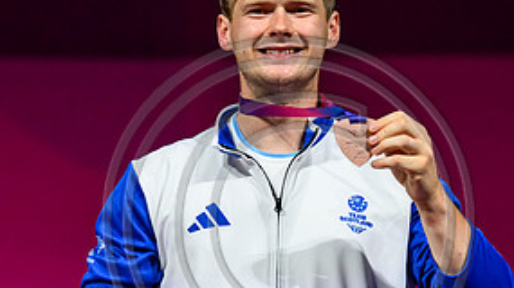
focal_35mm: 352
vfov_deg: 3.4
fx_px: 4795
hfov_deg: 6.1
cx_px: 289
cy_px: 219
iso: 2500
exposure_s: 1/1250
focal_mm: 165
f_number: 3.2
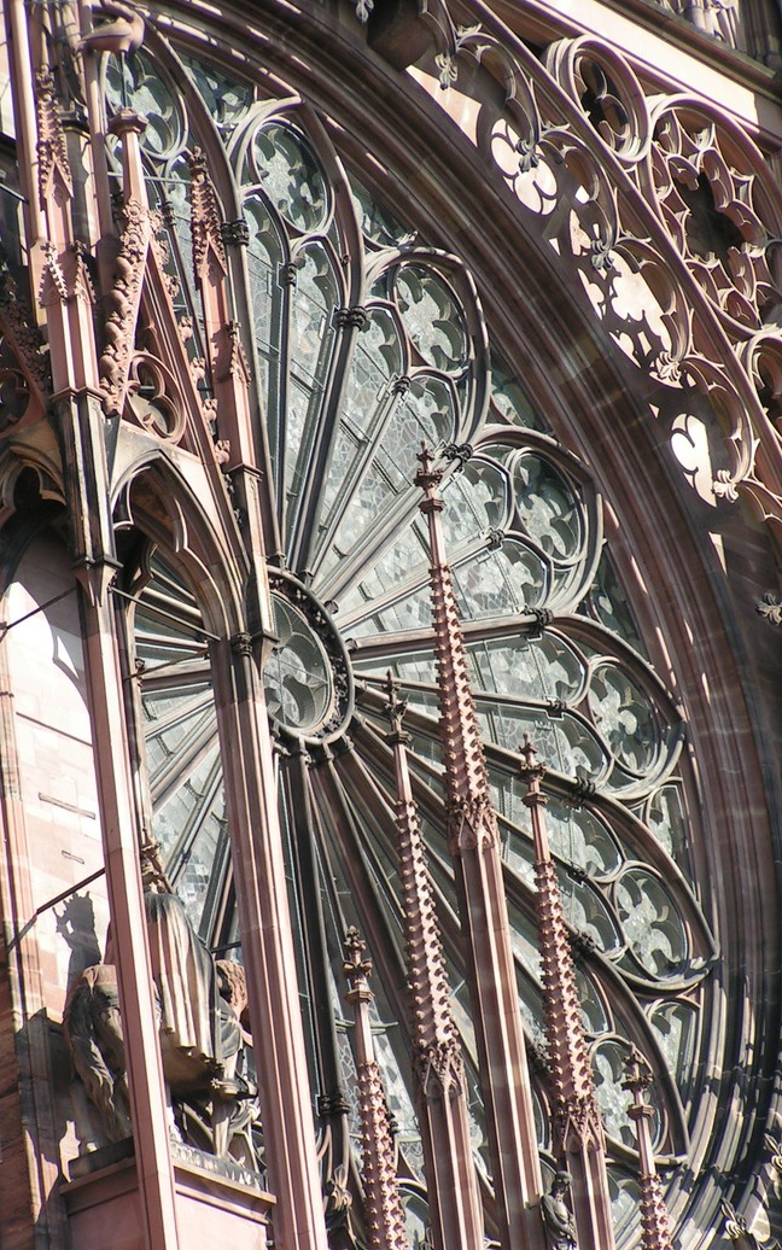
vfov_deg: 9.8
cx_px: 426
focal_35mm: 215
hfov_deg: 6.1
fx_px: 7327
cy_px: 634
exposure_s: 1/250
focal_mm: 30.1
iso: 50
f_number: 4
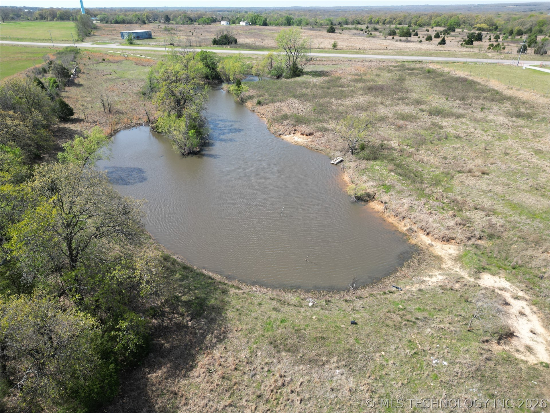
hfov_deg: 71.6
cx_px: 275
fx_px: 381
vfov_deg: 56.8
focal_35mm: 24
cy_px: 206
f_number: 1.7
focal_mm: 6.72
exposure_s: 1/1250
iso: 110
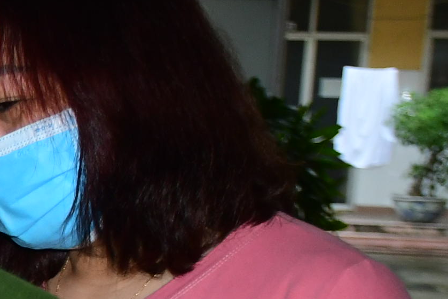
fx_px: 2508
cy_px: 437
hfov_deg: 9.2
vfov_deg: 6.7
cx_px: -606
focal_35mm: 201
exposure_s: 1/200
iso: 800
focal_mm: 27
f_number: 4
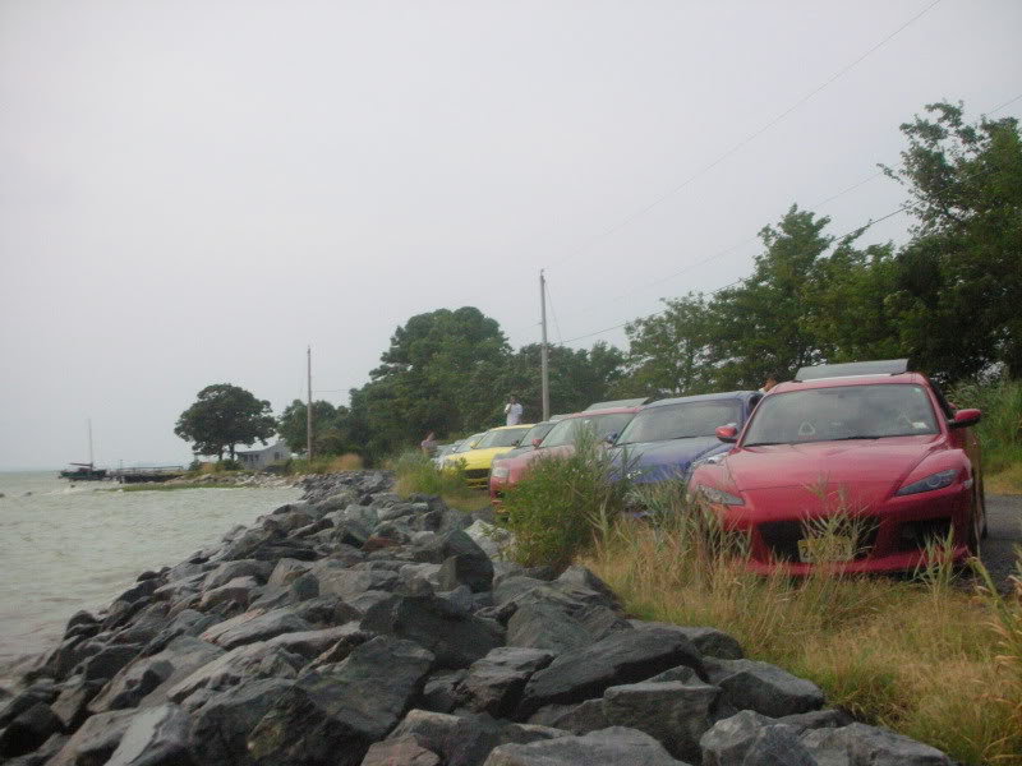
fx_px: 1565
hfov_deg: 36.2
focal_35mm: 53
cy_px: 383
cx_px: 511
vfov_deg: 27.5
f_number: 10.5
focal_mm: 8.8
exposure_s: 1/128
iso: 400
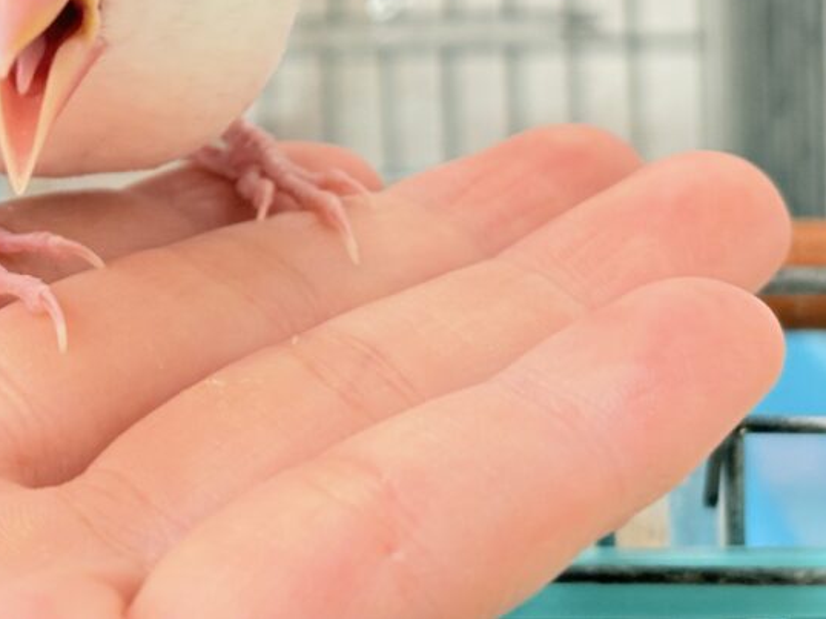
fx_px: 2767
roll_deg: +2.3
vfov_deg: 12.5
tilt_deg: -1.5
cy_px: -71
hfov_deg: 16.9
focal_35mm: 116
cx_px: 167
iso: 64
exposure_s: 1/60
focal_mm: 5.96
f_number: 1.6
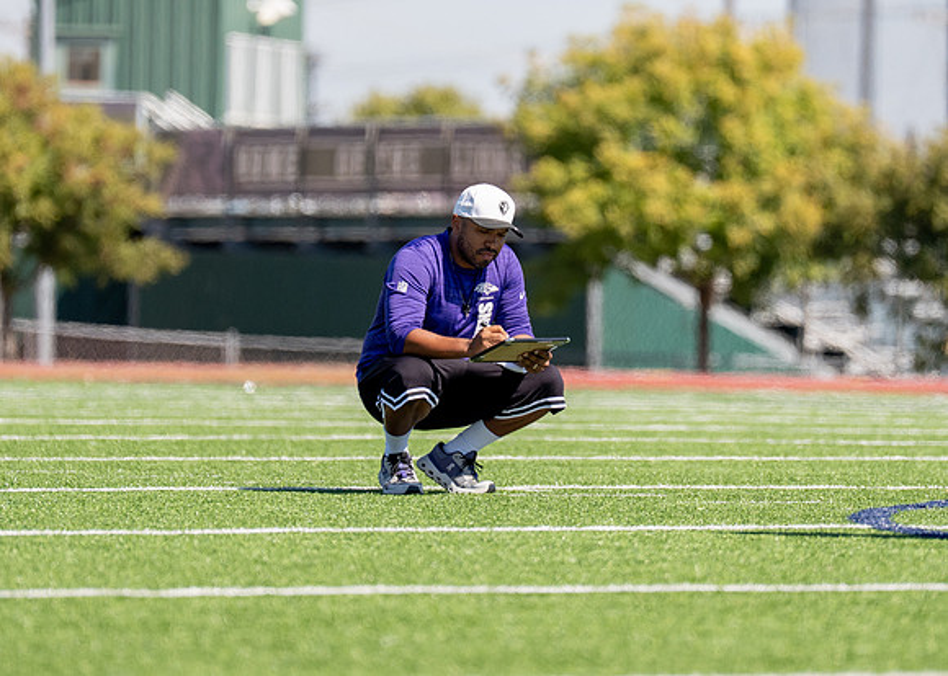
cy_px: 296
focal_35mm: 387
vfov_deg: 3.7
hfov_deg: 5.2
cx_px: 491
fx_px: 10413
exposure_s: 1/4000
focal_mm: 200
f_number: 2.8
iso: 200
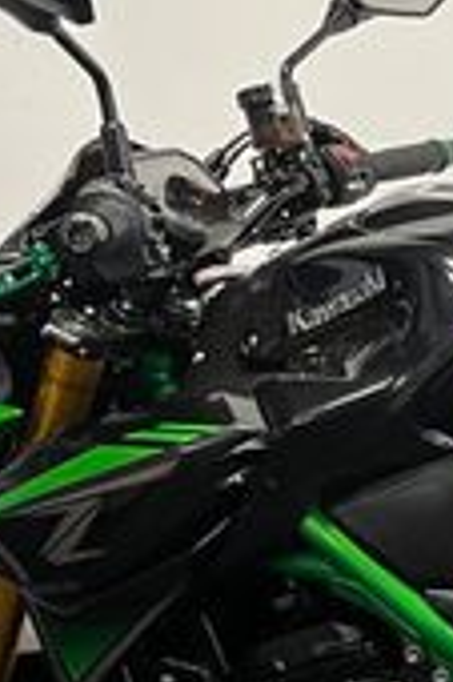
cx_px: 706
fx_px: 1929
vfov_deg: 19.6
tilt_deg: -8.5
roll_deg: -0.6
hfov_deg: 12.6
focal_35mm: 102
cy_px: 630
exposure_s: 1/50
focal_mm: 5.1
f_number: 1.6
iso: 100
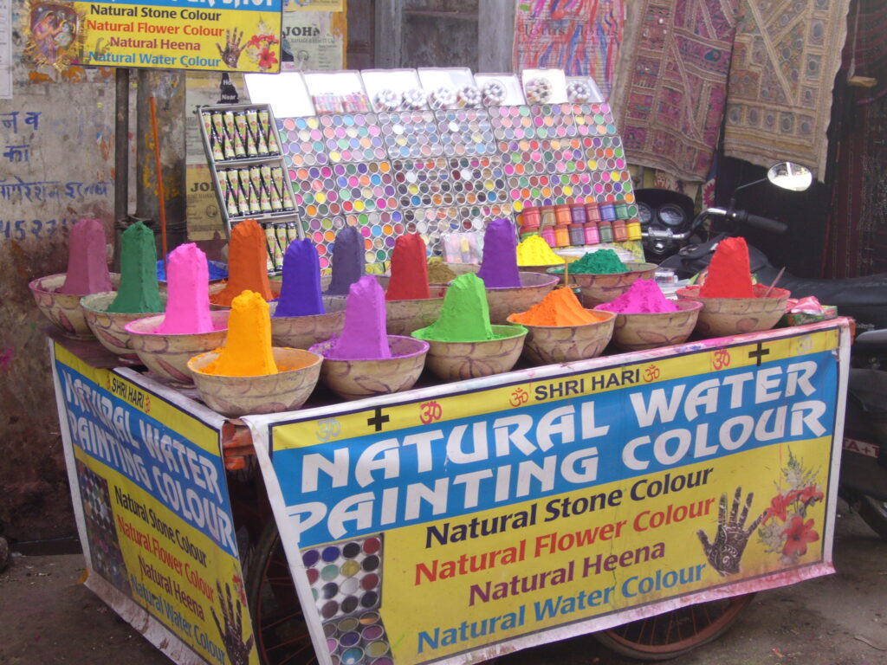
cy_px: 332
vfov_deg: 24.4
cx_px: 444
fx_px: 1537
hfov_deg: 32.2
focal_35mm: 60
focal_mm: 9.9
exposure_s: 1/125
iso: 80
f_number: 3.6
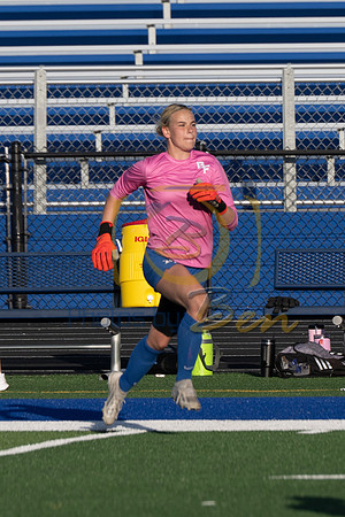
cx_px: 196
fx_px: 10094
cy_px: 139
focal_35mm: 702
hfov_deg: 2.0
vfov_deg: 2.9
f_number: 4.5
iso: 160
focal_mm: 200
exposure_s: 1/1600
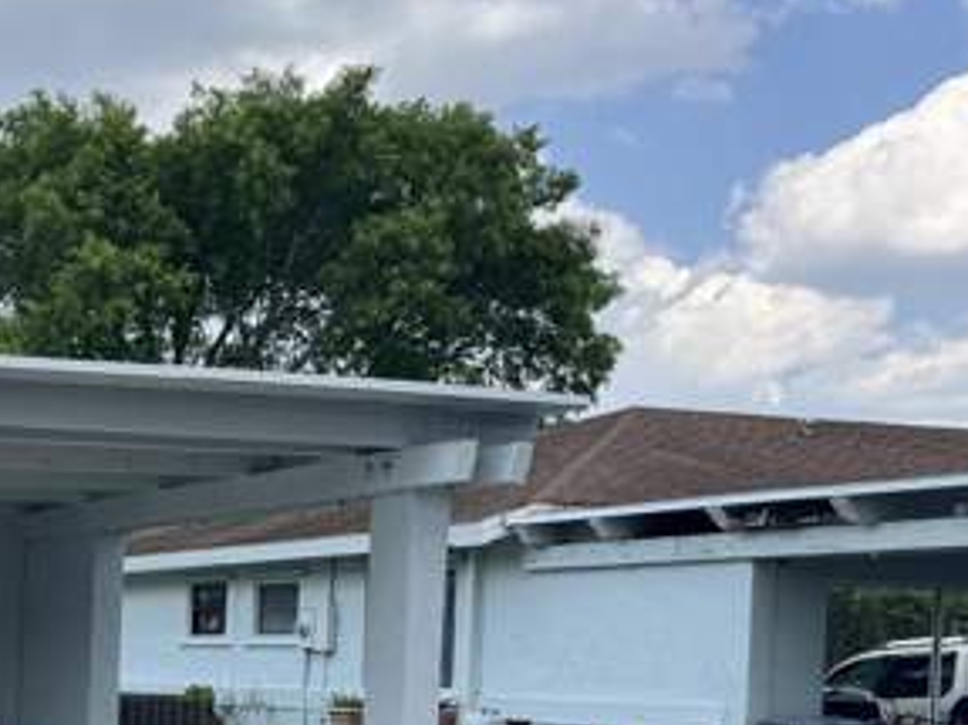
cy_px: 701
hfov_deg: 24.8
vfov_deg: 21.3
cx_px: -327
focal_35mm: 67
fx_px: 1873
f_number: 1.78
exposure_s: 1/4049
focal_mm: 6.76
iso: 80
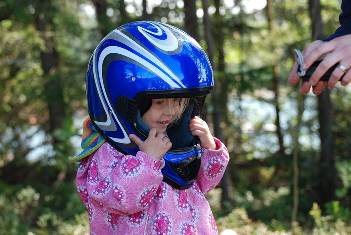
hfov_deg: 19.4
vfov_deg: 13.1
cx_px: 176
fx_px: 1025
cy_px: 118
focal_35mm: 105
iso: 400
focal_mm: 70
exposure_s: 1/250
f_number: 4.5
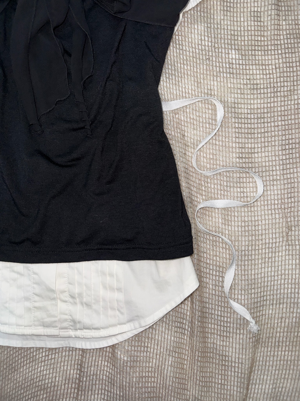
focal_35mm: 24
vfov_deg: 71.6
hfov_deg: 56.8
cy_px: 200
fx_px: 277
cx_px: 150
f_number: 1.78
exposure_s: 1/66
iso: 64
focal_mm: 6.76
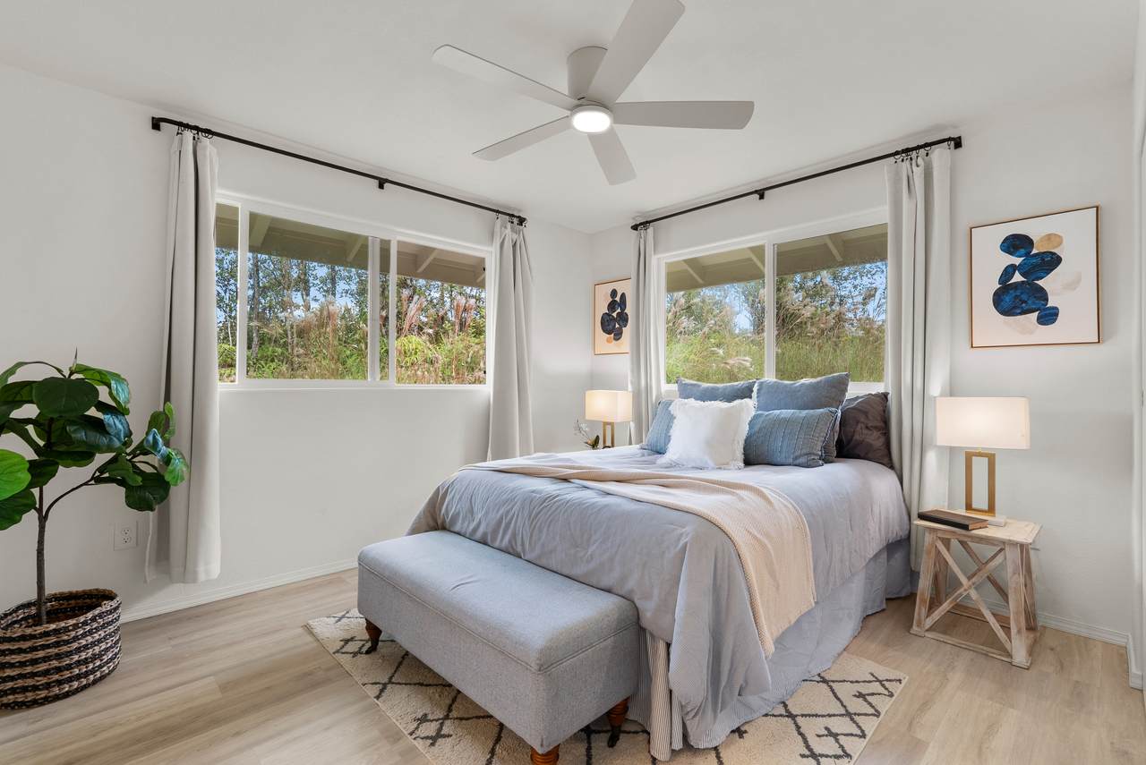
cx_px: 573
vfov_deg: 73.8
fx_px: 510
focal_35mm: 16
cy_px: 382
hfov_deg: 96.7
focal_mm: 16
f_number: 9
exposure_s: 1/2.5
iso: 200
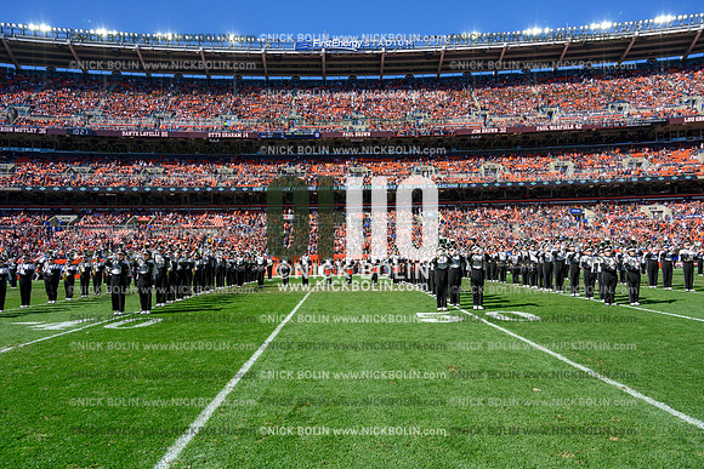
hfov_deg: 68.4
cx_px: 352
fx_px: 518
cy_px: 234
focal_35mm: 26
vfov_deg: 48.8
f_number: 8
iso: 1000
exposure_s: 1/3200
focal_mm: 26.5
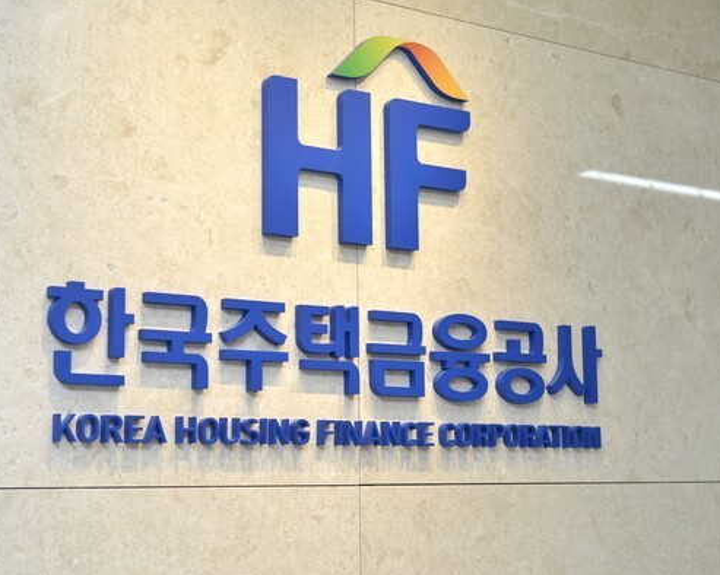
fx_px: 1363
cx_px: 337
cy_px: 288
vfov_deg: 23.8
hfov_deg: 29.6
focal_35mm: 64
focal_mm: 56
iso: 500
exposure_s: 1/100
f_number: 4.5
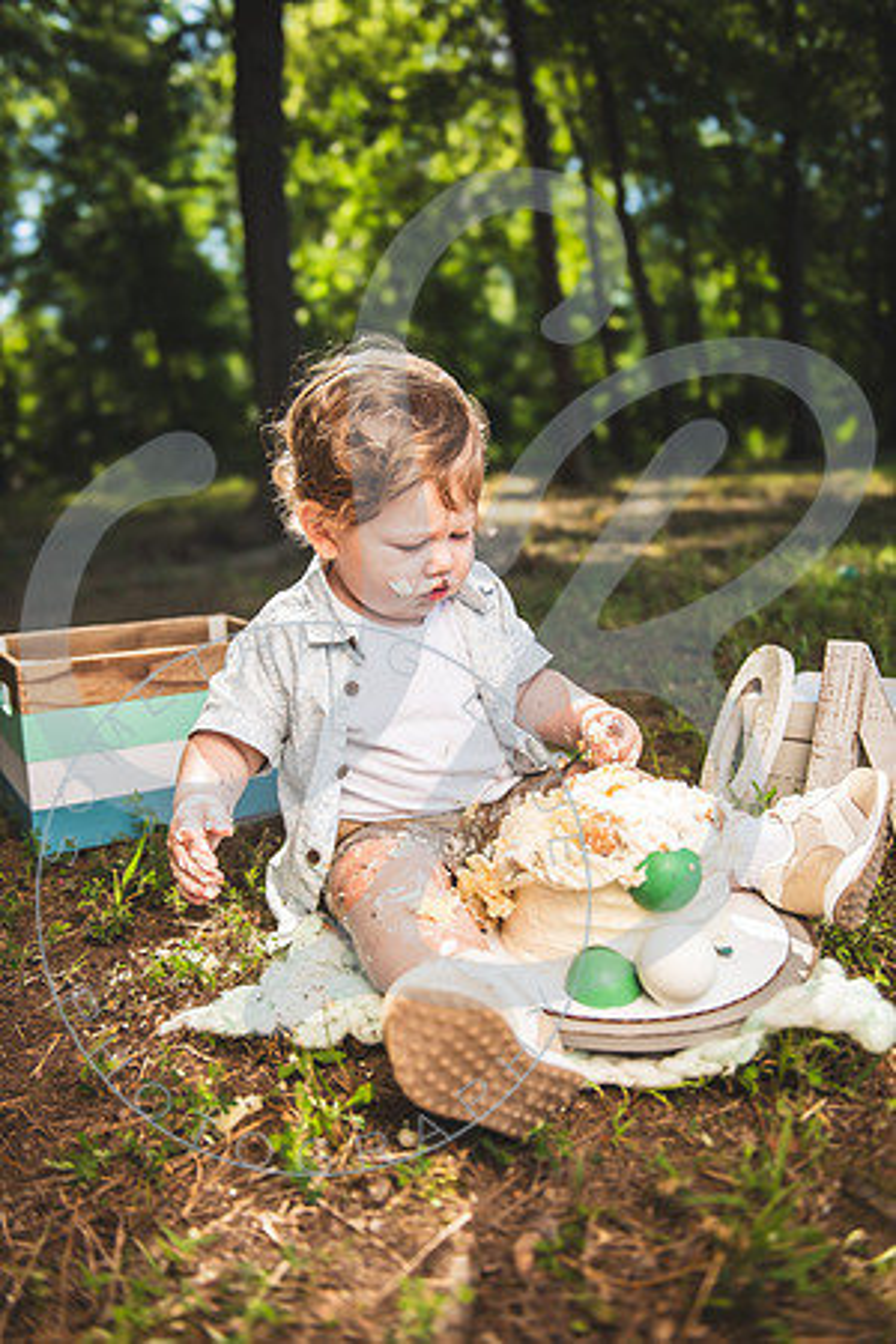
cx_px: 448
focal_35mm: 28
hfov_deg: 46.4
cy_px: 672
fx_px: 1045
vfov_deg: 65.5
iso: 100
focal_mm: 28
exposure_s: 1/800
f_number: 2.8
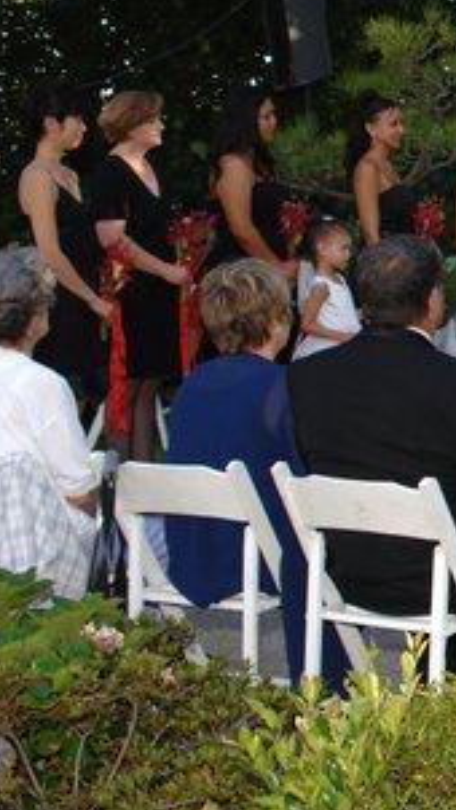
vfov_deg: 22.9
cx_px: 767
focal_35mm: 93
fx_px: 1998
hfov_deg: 12.2
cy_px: 291
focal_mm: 28
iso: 400
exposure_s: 1/160
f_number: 6.3
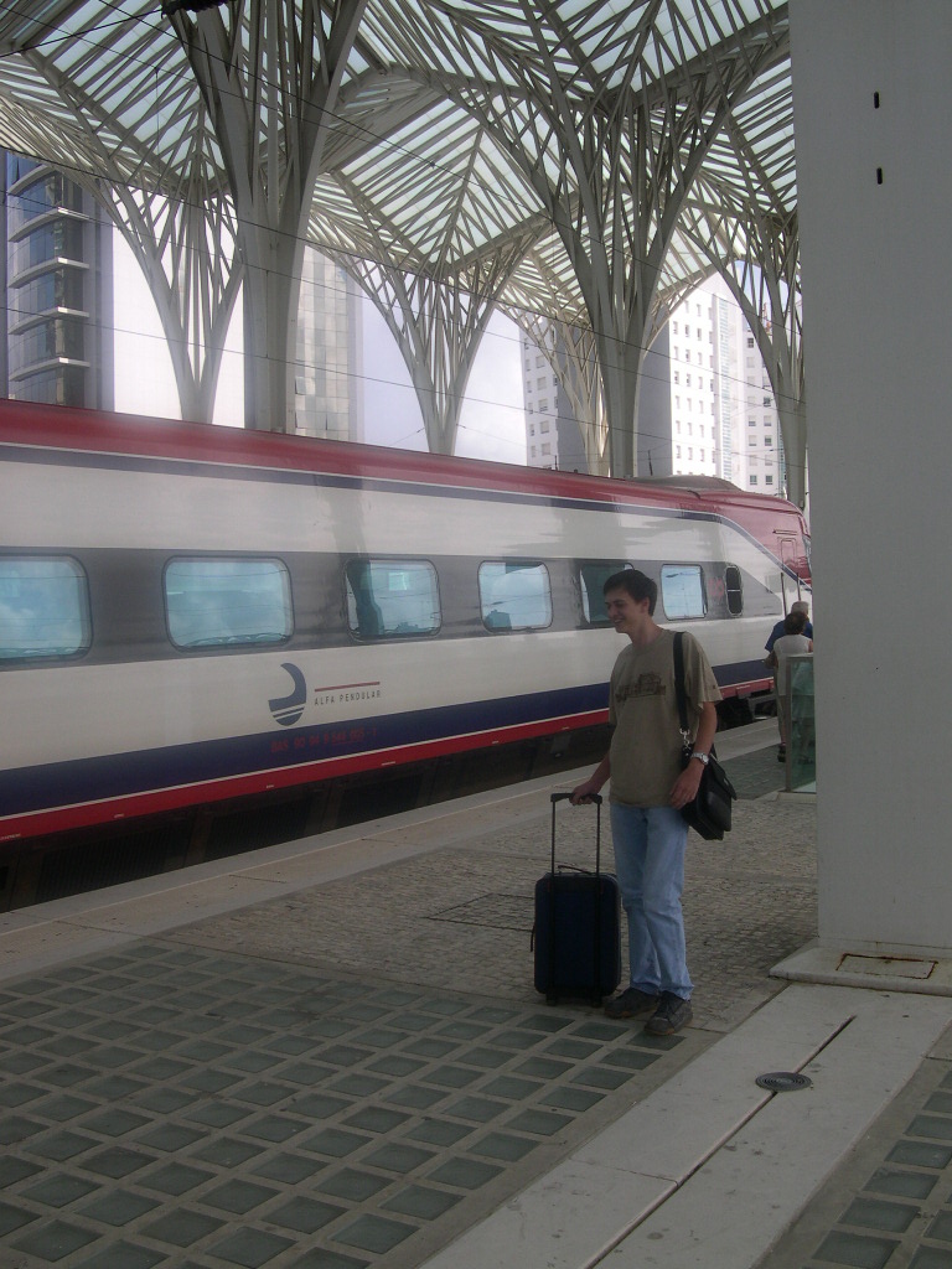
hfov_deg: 37.7
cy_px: 634
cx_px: 476
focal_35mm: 38
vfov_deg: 49.0
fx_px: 1393
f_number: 7.6
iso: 100
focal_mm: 8
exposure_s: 1/153
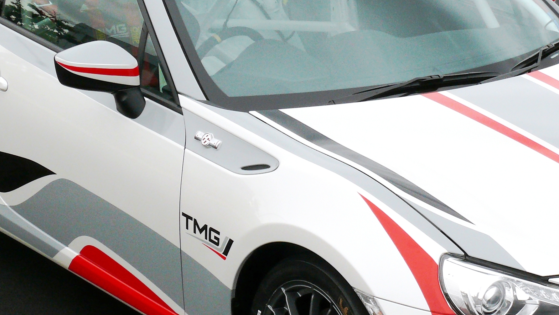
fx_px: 1749
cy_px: 180
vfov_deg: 10.3
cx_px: 364
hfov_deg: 18.1
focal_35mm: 118
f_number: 5.6
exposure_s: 1/200
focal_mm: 11.3
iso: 100
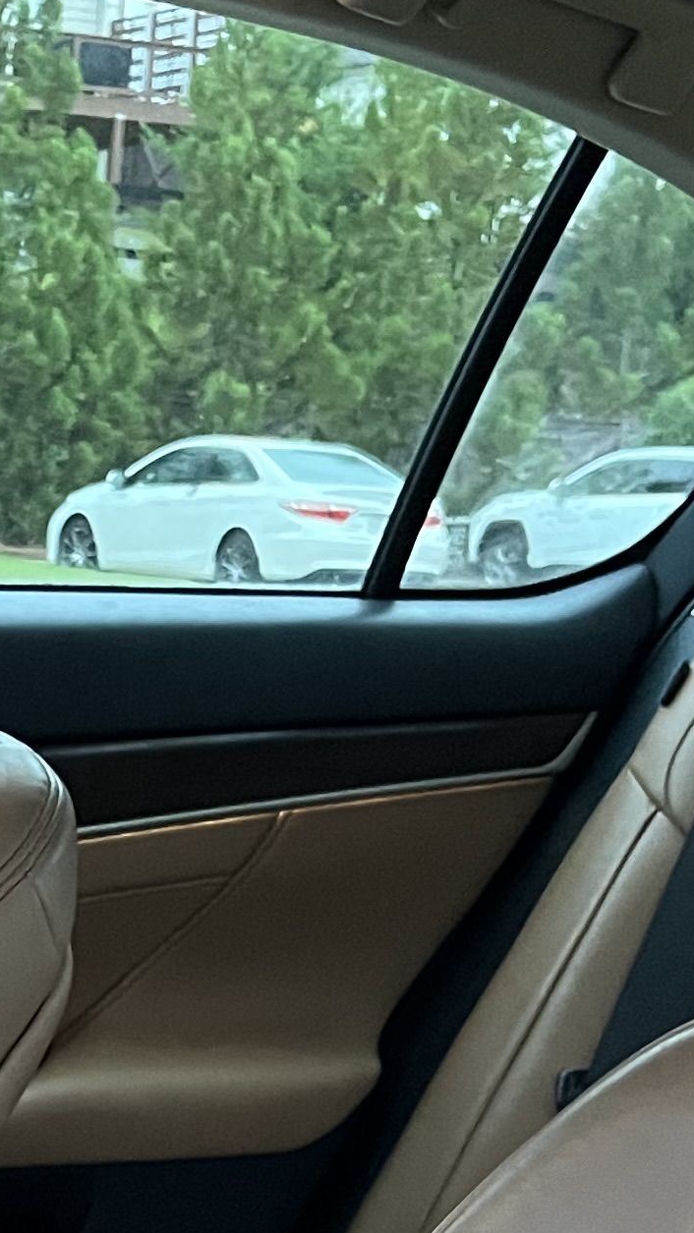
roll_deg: -1.7
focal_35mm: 91
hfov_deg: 12.9
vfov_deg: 21.9
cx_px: -213
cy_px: 1412
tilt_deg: -17.3
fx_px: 2977
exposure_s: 1/30
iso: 500
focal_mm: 5.1
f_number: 1.6
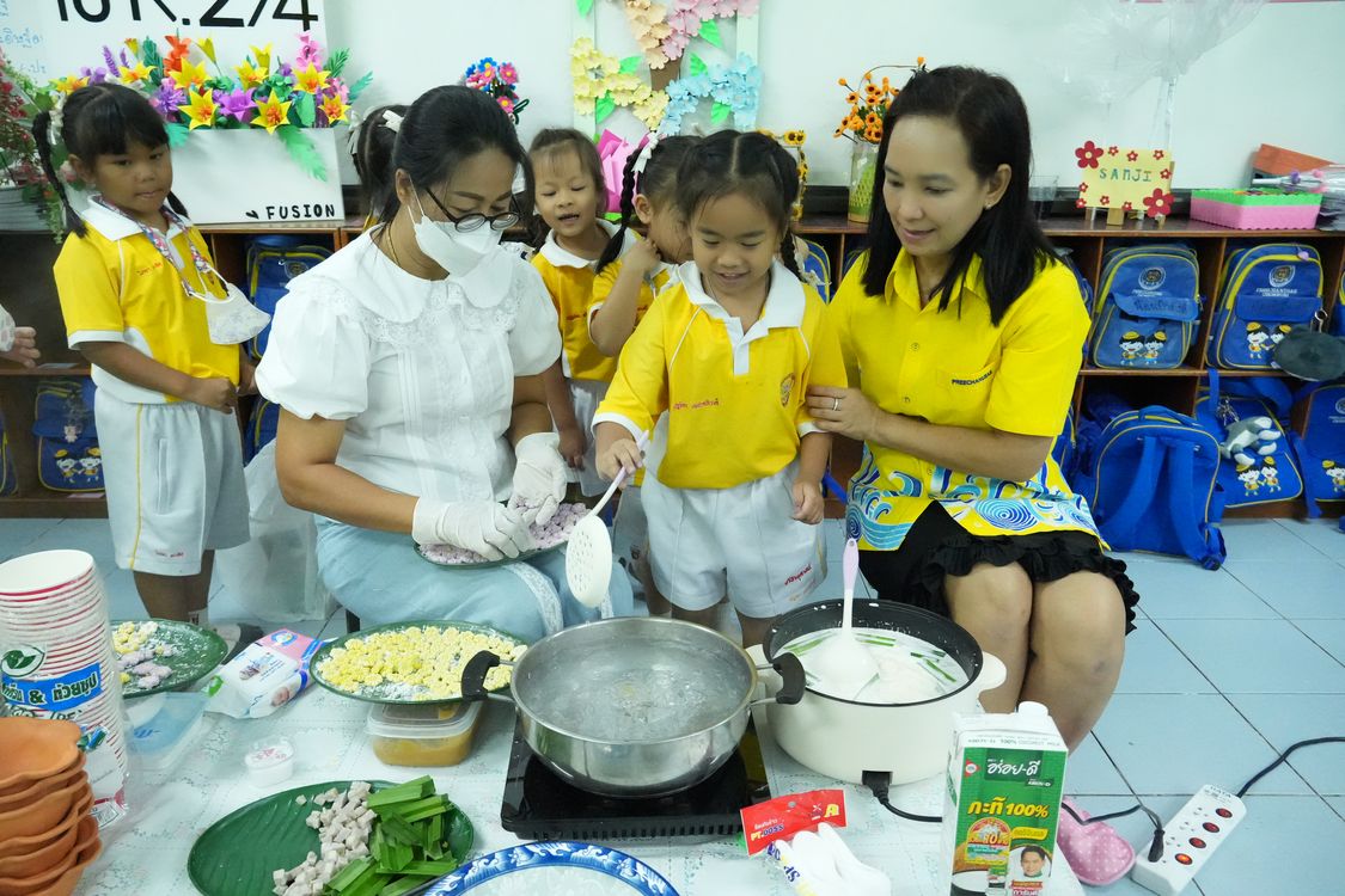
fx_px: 1009
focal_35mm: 27
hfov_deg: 67.4
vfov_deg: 47.9
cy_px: 448
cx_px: 672
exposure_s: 1/320
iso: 10000
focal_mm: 18
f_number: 4.5
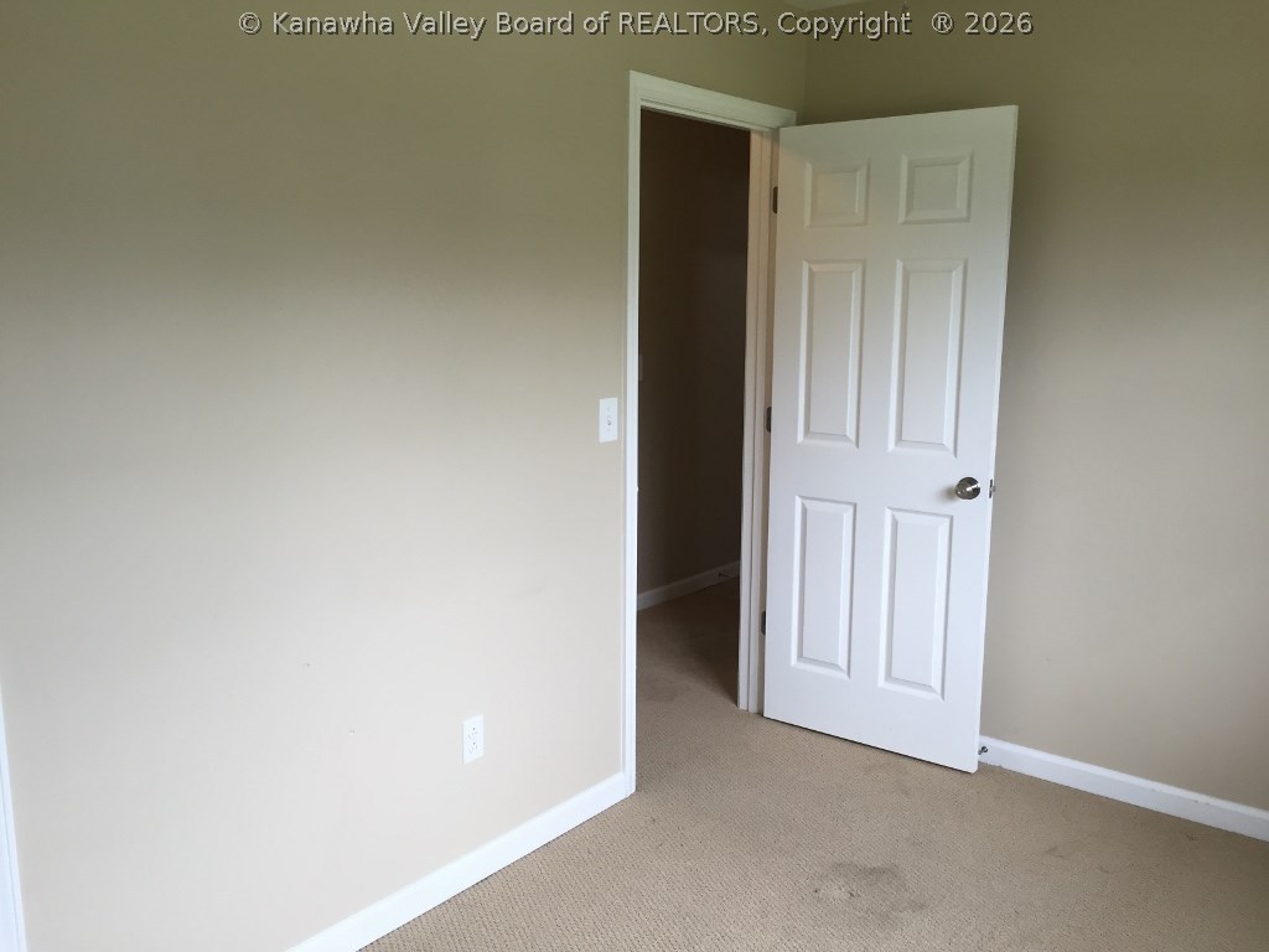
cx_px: 634
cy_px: 476
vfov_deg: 48.2
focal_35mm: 29
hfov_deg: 61.7
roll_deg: -1.9
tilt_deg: -8.3
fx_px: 1063
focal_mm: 4.15
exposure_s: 1/40
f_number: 2.2
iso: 32
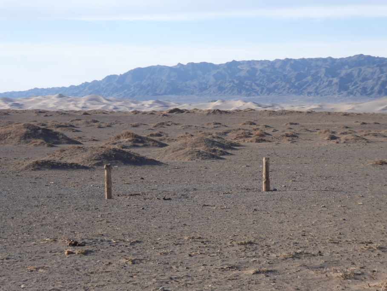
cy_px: 146
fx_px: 1006
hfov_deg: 21.8
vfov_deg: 16.4
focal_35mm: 90
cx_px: 194
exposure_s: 1/250
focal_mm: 16.1
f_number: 4.9
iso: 80
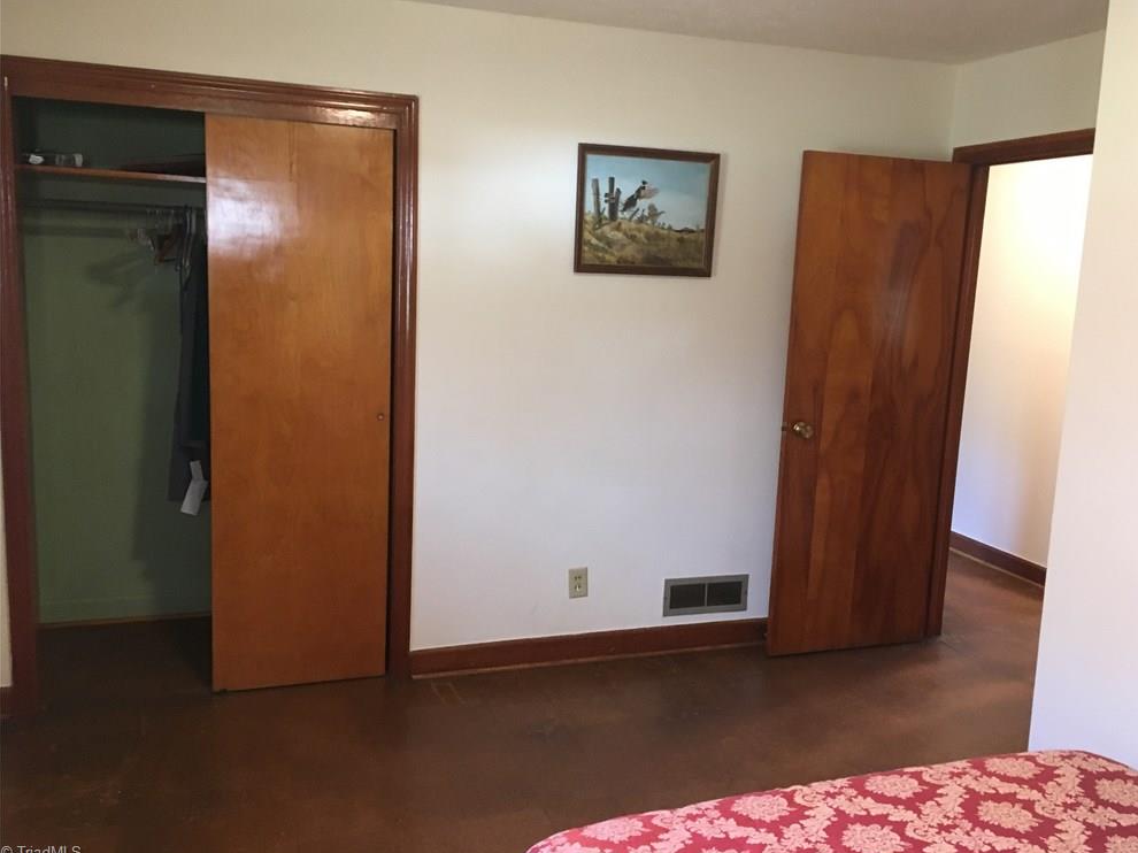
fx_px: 986
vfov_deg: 46.8
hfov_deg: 60.0
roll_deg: -1.3
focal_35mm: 30
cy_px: 422
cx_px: 587
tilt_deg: -8.2
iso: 160
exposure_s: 1/30
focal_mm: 4.15
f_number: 2.2
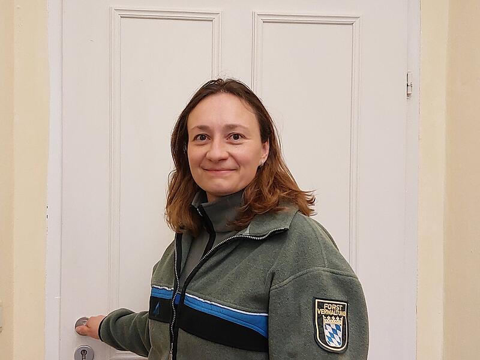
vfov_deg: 51.4
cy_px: 180
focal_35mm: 27
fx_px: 374
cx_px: 240
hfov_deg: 65.3
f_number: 1.8
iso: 200
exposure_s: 1/50
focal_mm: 4
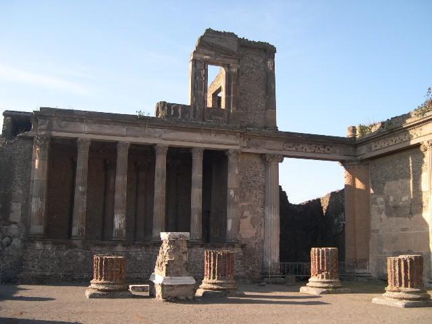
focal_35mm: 38
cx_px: 216
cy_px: 162
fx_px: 474
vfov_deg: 37.7
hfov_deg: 49.0
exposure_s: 1/615
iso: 100
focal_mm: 8
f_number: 2.8
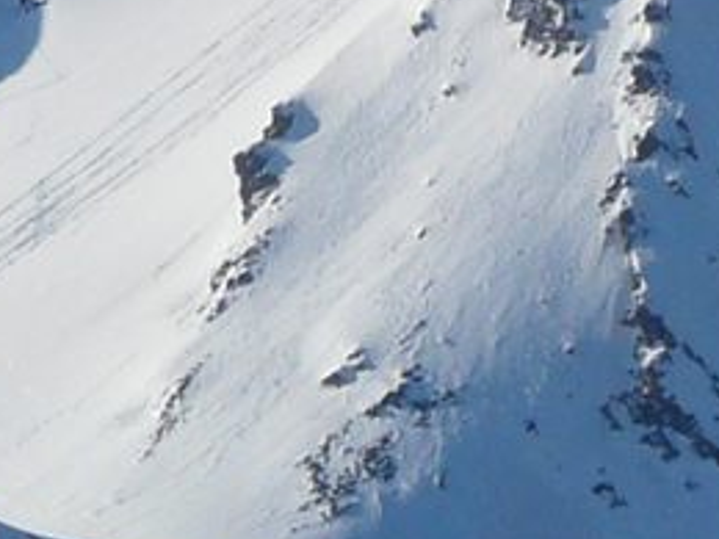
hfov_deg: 1.8
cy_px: 390
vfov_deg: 1.3
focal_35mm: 1102
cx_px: 1192
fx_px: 22889
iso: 100
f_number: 7.1
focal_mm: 26.4
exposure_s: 1/500
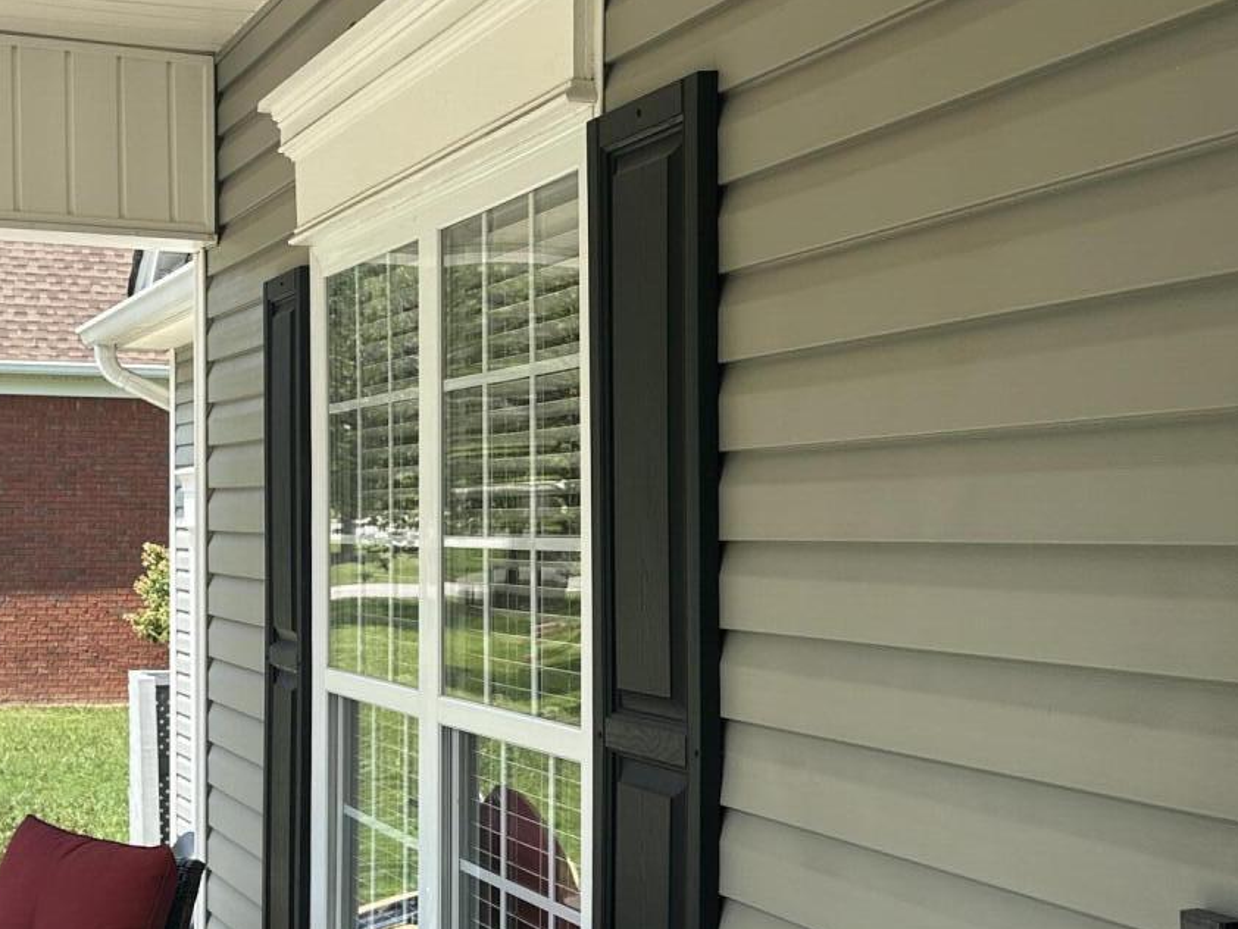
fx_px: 2039
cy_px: 591
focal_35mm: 57
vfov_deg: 25.6
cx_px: 647
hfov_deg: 33.8
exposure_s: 1/1541
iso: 80
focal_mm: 6.86
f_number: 1.78
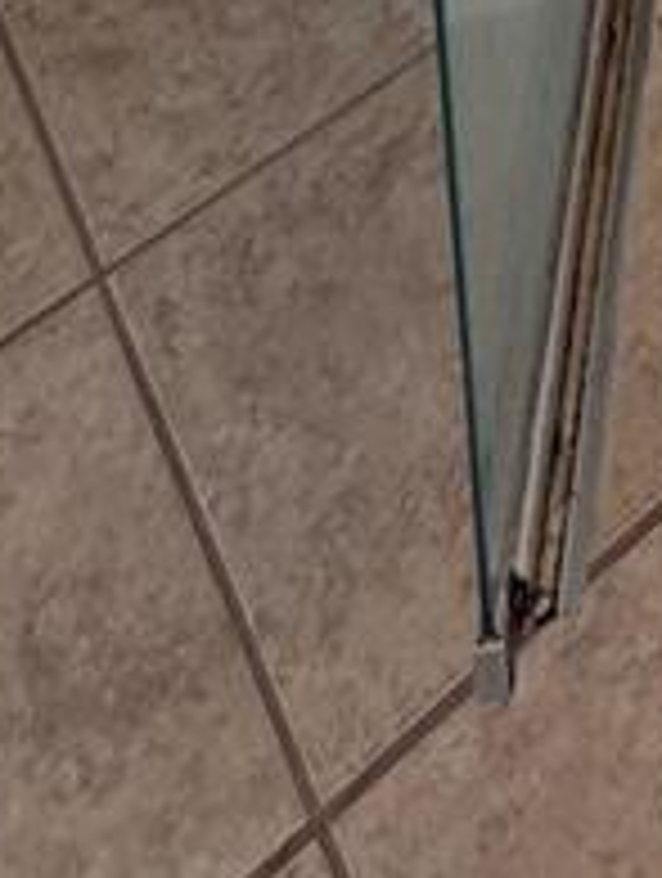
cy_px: -1634
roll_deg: -0.8
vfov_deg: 12.2
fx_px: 2186
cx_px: 1166
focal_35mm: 86
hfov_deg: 15.1
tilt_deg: -12.3
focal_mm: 2.22
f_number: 2.2
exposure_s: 1/120
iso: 160
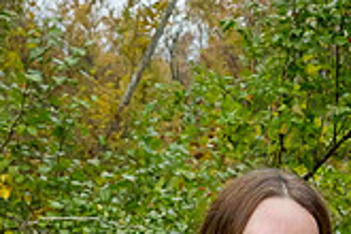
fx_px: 985
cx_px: 322
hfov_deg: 19.8
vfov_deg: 13.1
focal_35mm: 101
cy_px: 308
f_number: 5.6
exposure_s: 1/640
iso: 400
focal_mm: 24
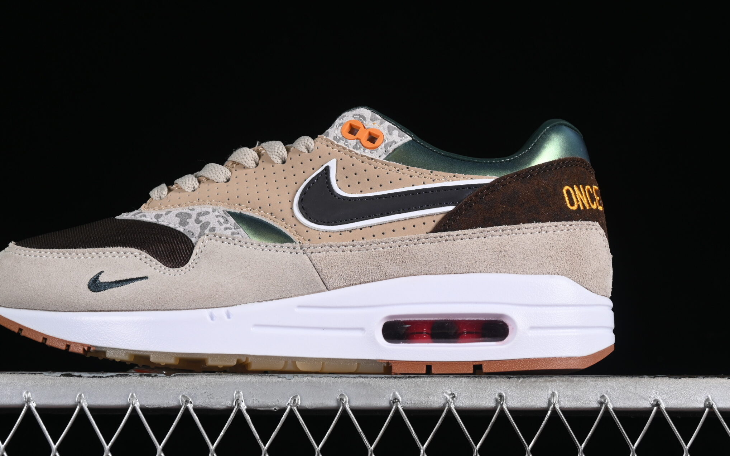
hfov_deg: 21.6
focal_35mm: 96
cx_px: 304
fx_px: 1910
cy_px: 187
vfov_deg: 13.6
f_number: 8
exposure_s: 1/80
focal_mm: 50
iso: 160
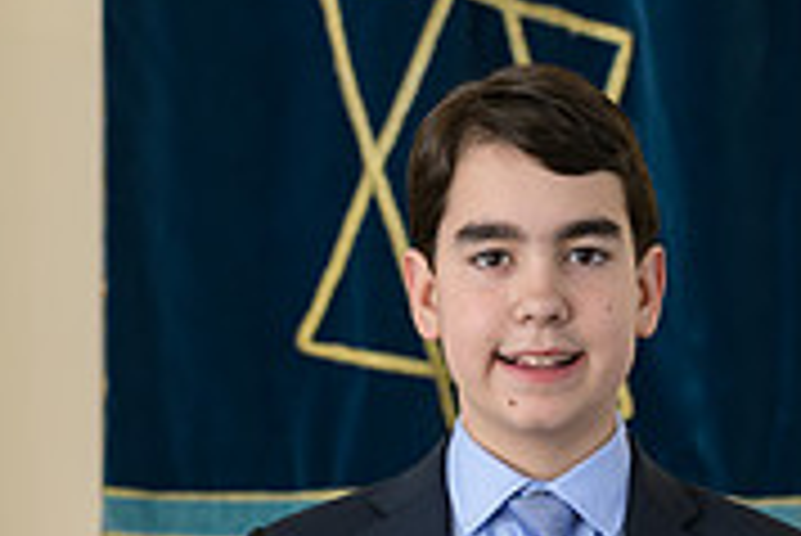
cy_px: 520
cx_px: 526
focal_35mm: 228
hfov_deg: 9.0
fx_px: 5077
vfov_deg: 6.0
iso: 400
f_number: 3.2
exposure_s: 1/125
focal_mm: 70
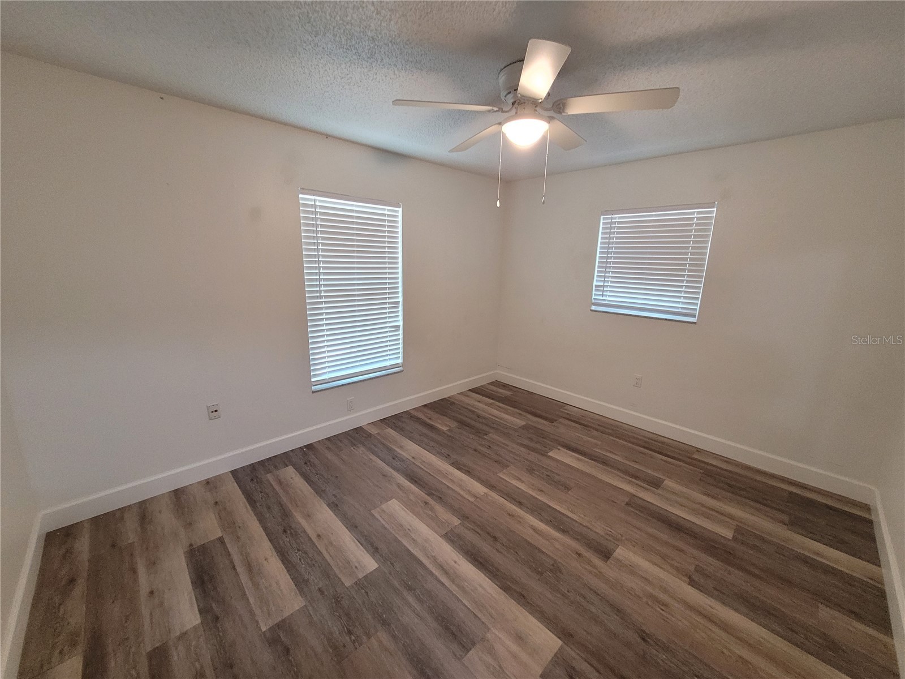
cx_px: 452
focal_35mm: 13
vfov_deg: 89.9
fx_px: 340
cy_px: 340
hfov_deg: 106.2
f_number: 2.2
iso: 400
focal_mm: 1.74
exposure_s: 1/40
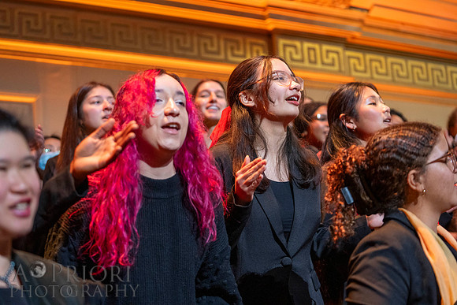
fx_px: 889
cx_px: 228
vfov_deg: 19.5
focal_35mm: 70
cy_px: 152
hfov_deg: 28.8
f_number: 2.8
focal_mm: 70
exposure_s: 1/200
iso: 4000
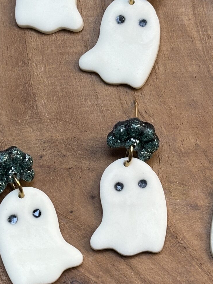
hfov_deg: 10.9
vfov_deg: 14.5
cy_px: 91
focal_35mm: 136
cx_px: 105
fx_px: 1116
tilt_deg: -69.8
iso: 50
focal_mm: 5.96
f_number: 1.6
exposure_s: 1/78
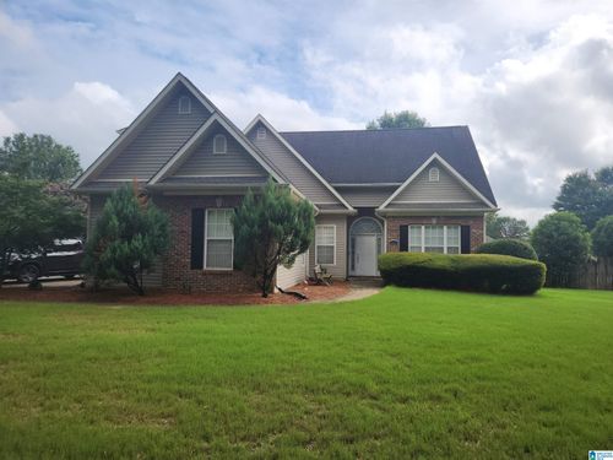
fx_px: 407
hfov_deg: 73.9
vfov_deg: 58.9
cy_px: 230
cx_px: 306
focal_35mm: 23
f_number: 1.8
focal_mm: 5.4
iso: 20
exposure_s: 1/1336
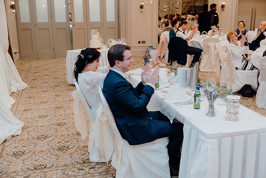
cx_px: 133
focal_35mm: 41
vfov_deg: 32.6
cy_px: 89
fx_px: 303
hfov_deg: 47.4
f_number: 3.5
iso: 3200
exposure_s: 1/160
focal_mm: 41
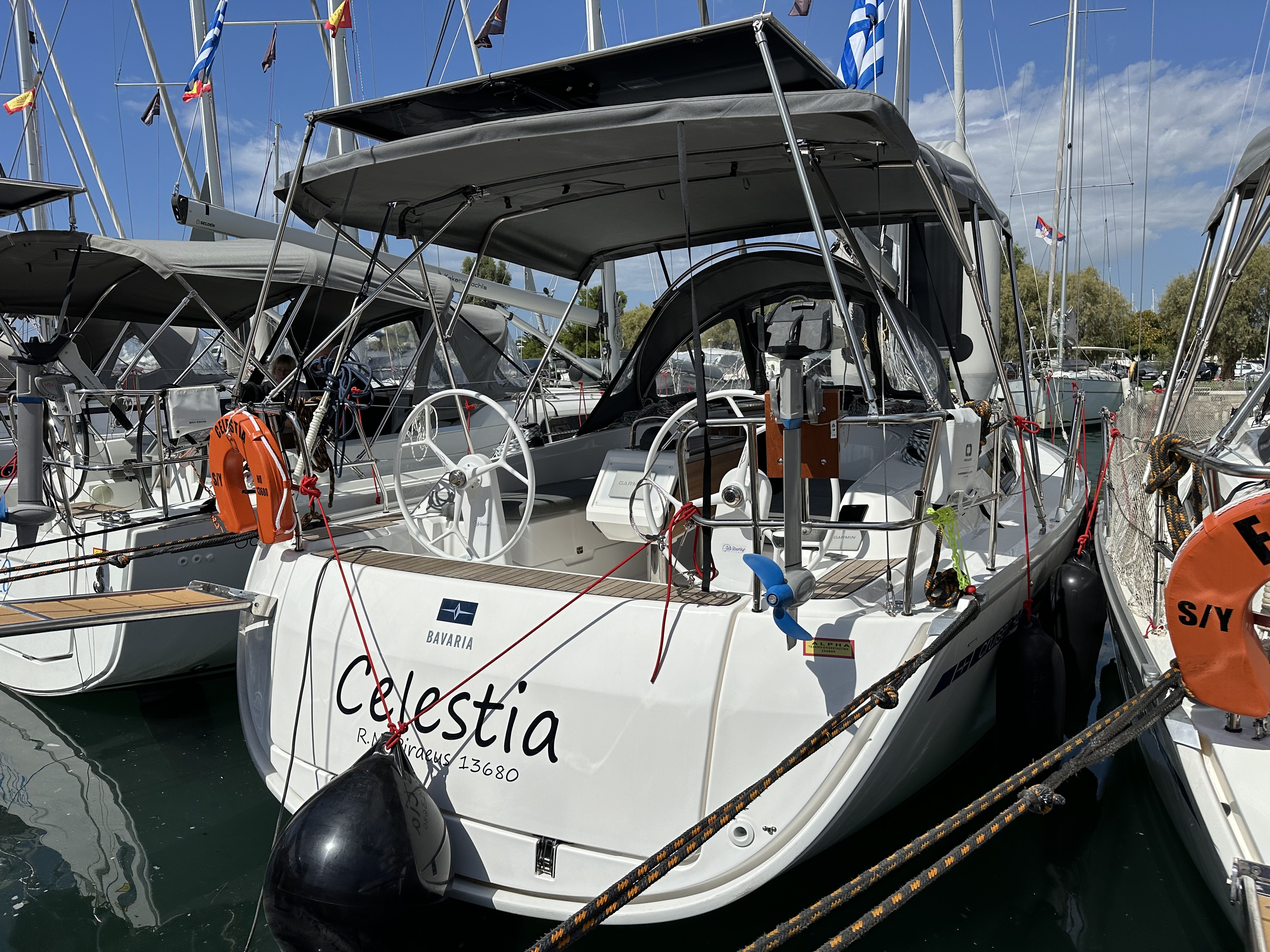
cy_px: 476
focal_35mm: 24
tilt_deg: -6.0
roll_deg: -0.8
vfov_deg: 56.8
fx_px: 881
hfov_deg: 71.6
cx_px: 635
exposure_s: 1/13699
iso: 80
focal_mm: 6.86
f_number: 1.78
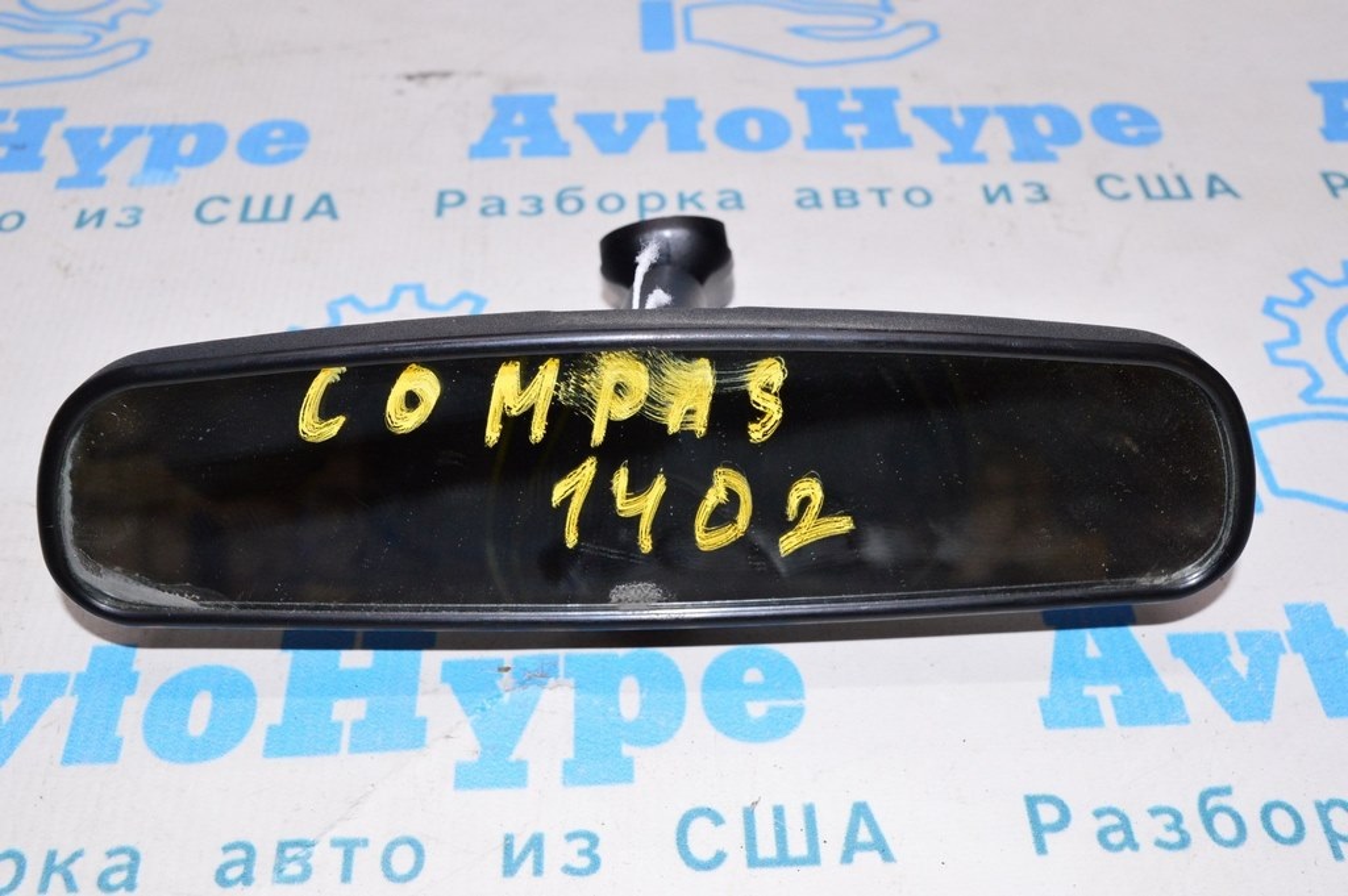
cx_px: 674
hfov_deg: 48.0
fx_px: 1515
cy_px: 448
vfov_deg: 33.0
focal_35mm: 40
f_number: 8
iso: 1600
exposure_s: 1/160
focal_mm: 27
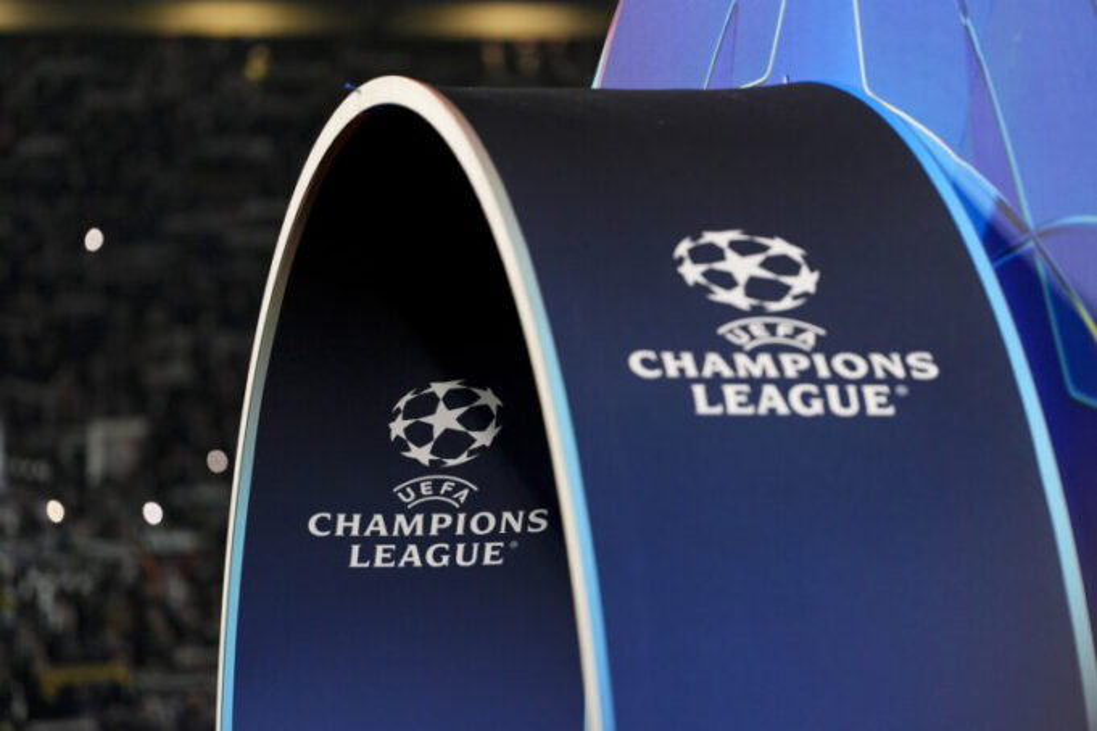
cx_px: 548
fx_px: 5028
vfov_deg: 8.3
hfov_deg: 12.5
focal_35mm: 165
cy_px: 366
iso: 2000
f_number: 3.2
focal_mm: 165
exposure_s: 1/500
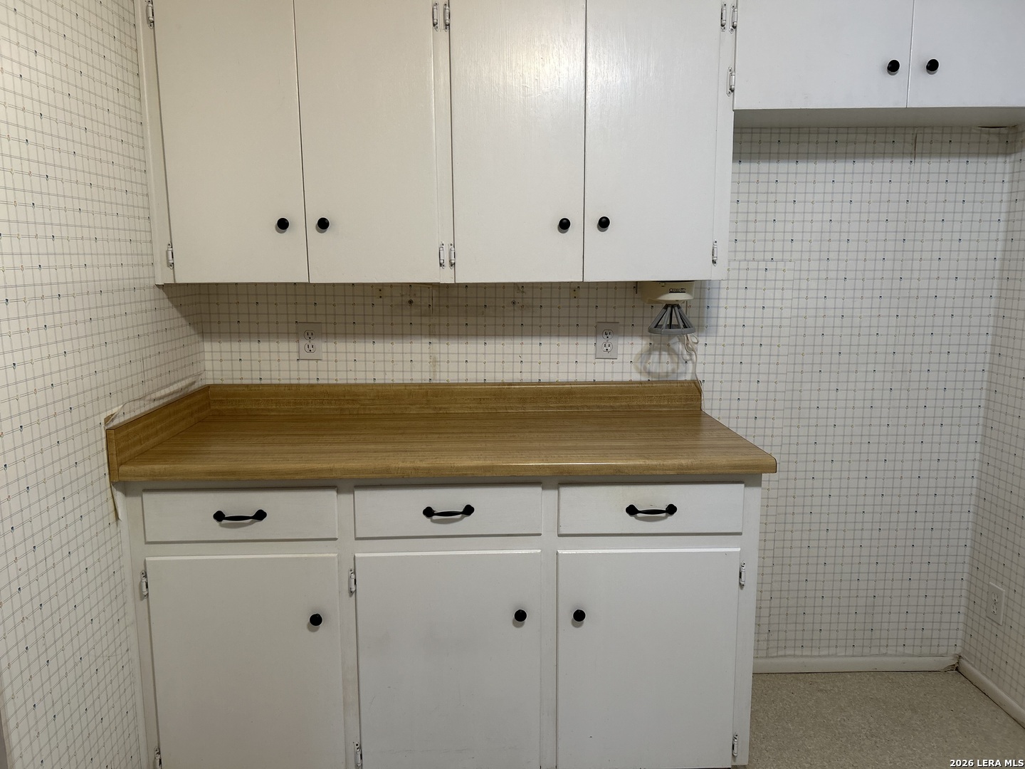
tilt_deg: -8.4
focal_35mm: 26
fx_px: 770
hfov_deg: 67.3
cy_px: 384
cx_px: 512
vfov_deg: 53.1
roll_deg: +0.9
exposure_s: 1/60
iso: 100
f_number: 1.5
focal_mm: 5.7
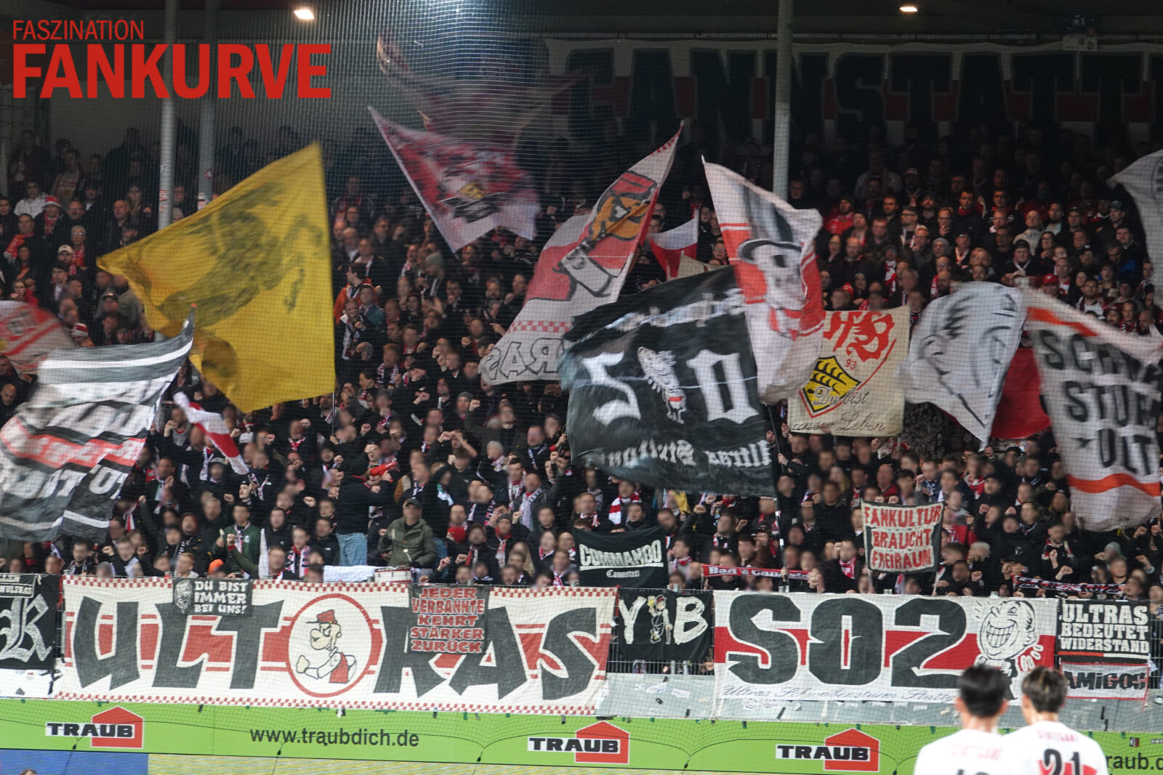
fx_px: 11986
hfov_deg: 5.6
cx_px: 582
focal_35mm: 371
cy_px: 388
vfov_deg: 3.7
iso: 800
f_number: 4
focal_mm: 135.89
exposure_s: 1/50
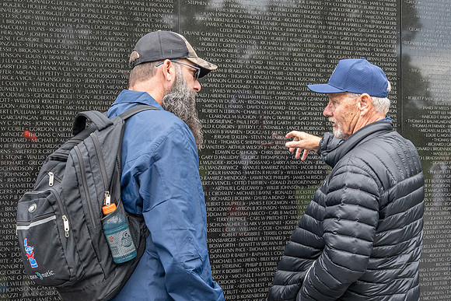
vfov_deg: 23.2
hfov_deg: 33.7
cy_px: 119
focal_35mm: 58
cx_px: 324
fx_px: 733
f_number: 8
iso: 1800
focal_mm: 35
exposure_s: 1/400
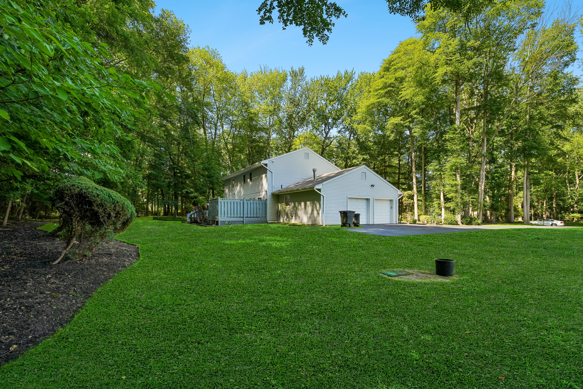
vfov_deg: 81.2
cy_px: 194
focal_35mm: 14
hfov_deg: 104.3
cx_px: 292
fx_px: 227
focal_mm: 14
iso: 200
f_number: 7.1
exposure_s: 1/100
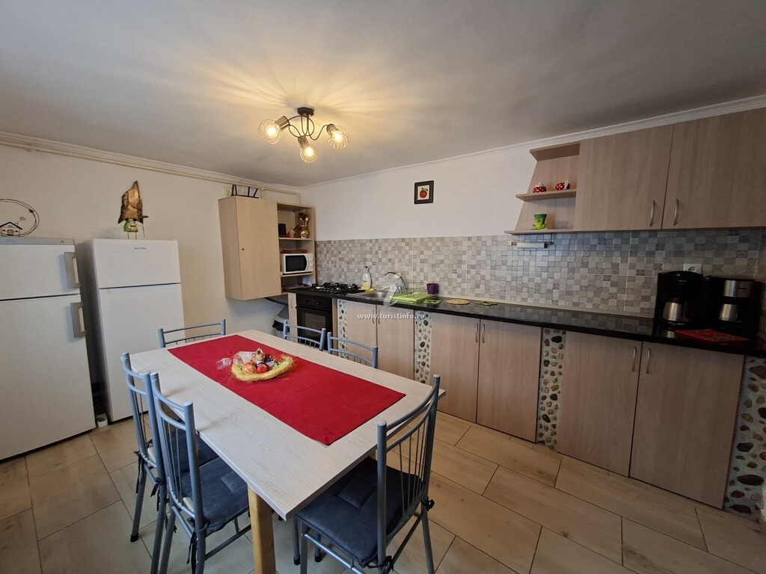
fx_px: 288
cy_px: 287
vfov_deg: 89.9
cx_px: 383
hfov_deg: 106.2
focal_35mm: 13
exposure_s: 1/40
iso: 160
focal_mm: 1.74
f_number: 2.2
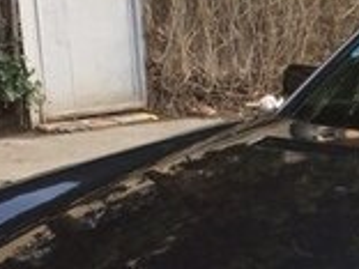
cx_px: 520
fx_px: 1276
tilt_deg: -19.8
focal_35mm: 123
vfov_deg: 11.6
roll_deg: -1.2
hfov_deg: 15.0
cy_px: 401
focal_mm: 4.15
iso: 32
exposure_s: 1/166
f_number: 2.2
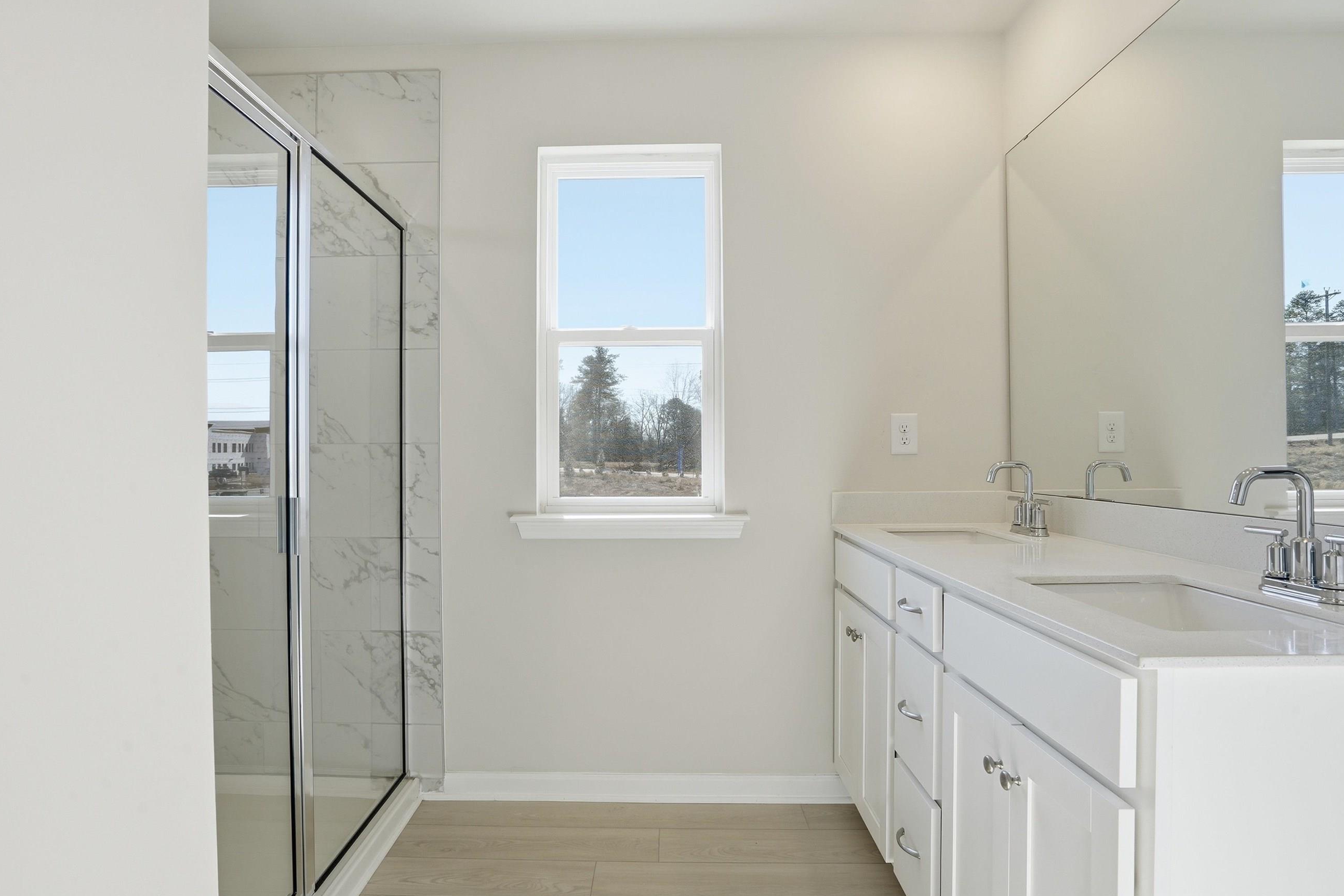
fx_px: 709
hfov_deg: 86.9
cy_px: 453
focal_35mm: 19
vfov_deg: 64.6
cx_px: 643
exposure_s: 1/500
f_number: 11
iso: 160
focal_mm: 16
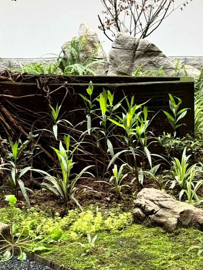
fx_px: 938
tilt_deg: +2.0
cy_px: -23
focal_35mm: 120
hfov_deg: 12.3
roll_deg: +0.1
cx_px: 85
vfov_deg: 16.0
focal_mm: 6.86
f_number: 1.78
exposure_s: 1/60
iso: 200
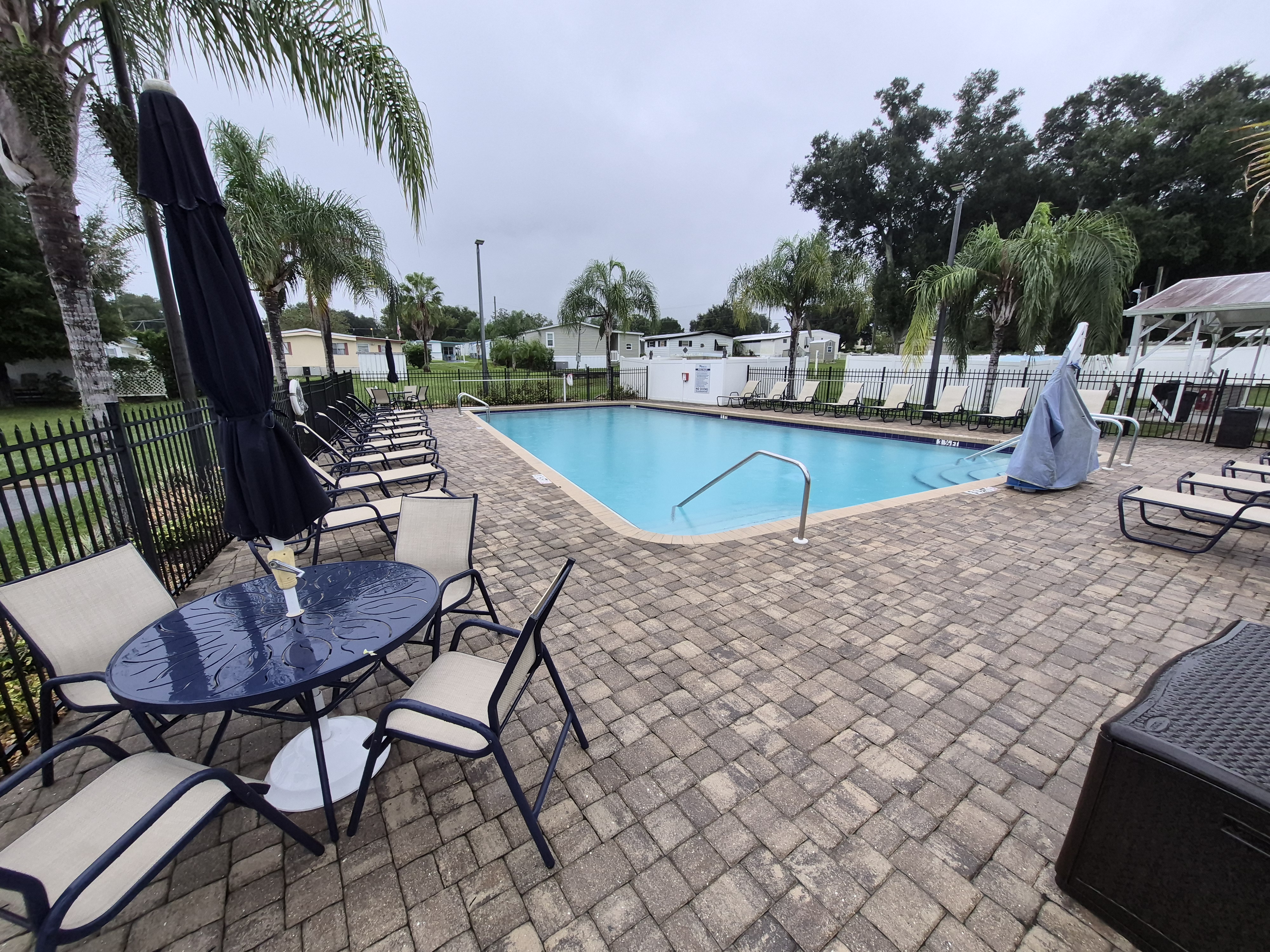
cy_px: 476
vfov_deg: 89.9
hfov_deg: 106.2
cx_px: 635
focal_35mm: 13
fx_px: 477
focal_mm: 1.74
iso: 40
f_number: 2.2
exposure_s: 1/290
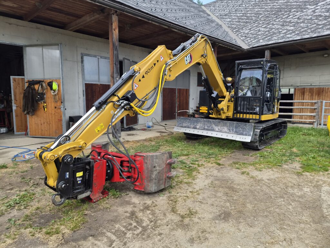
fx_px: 219
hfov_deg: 73.9
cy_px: 124
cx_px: 165
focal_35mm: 23
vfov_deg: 58.9
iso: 80
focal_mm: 5.4
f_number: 1.8
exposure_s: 1/982
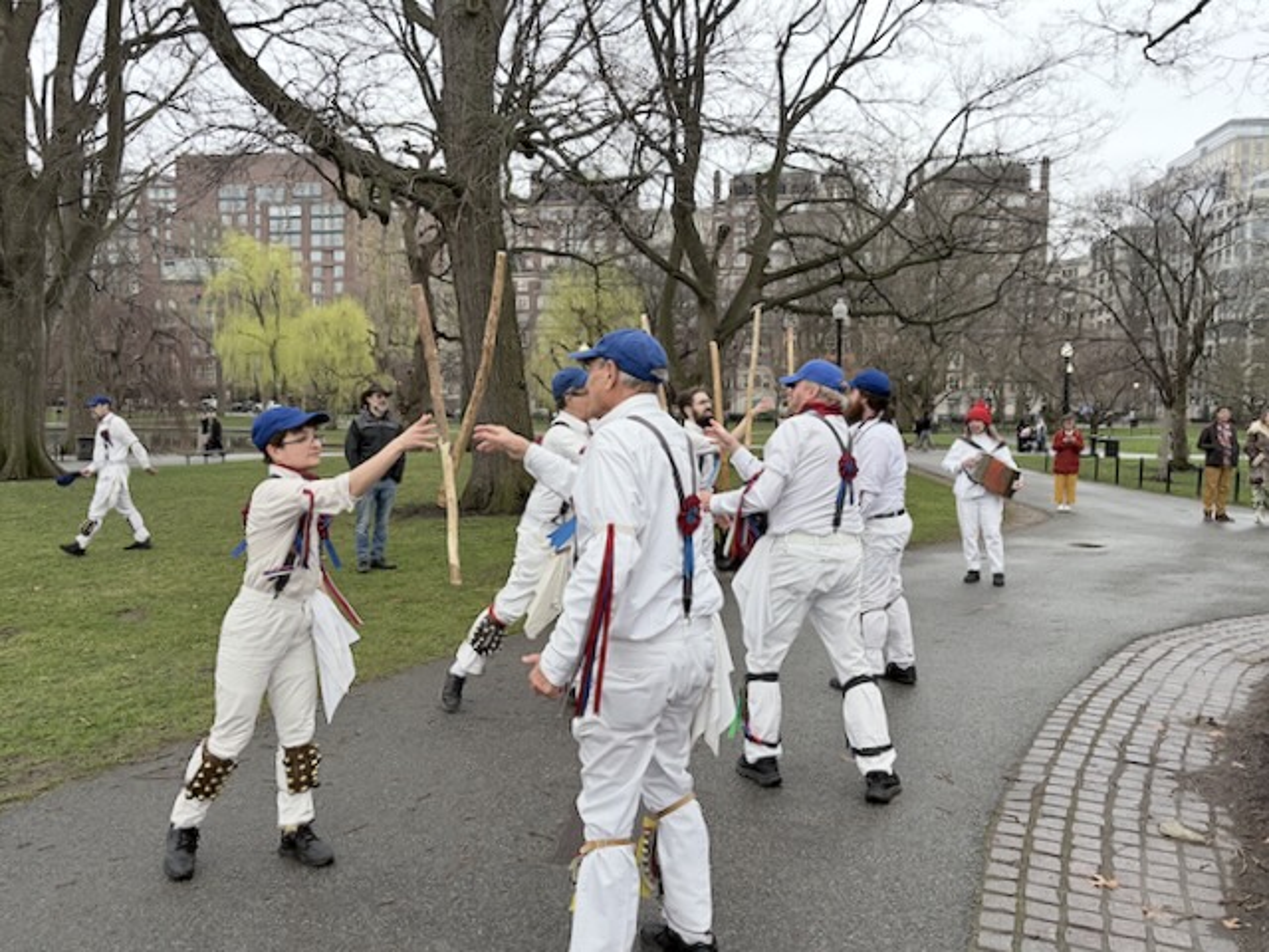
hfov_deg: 67.3
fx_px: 953
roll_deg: +0.0
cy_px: 476
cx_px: 634
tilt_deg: -1.1
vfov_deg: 53.1
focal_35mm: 26
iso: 40
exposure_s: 1/214
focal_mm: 5.96
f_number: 1.6
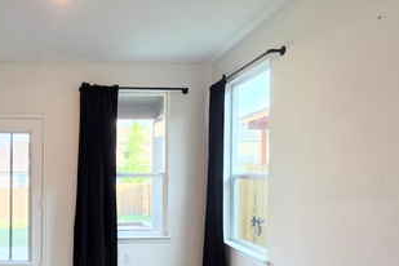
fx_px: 310
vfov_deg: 45.4
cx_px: 88
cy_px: 185
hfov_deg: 60.9
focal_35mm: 28
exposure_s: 1/120
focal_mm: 2.2
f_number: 1.9
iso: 80
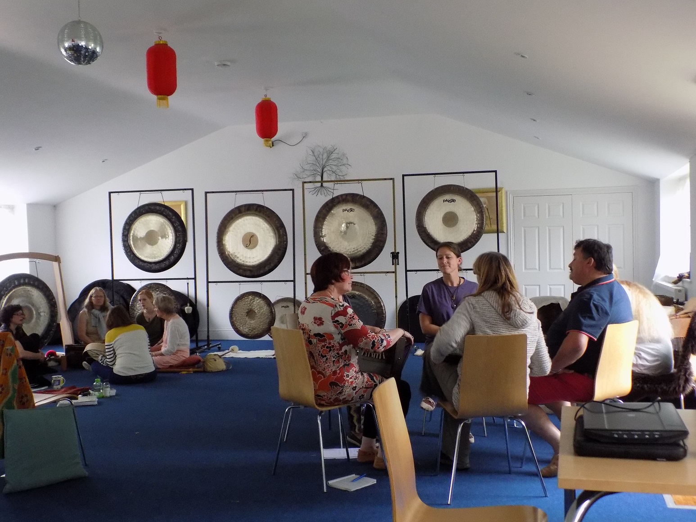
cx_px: 348
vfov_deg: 35.1
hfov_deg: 45.8
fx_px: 824
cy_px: 261
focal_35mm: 41
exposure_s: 1/25
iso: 400
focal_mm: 7.3
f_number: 3.6
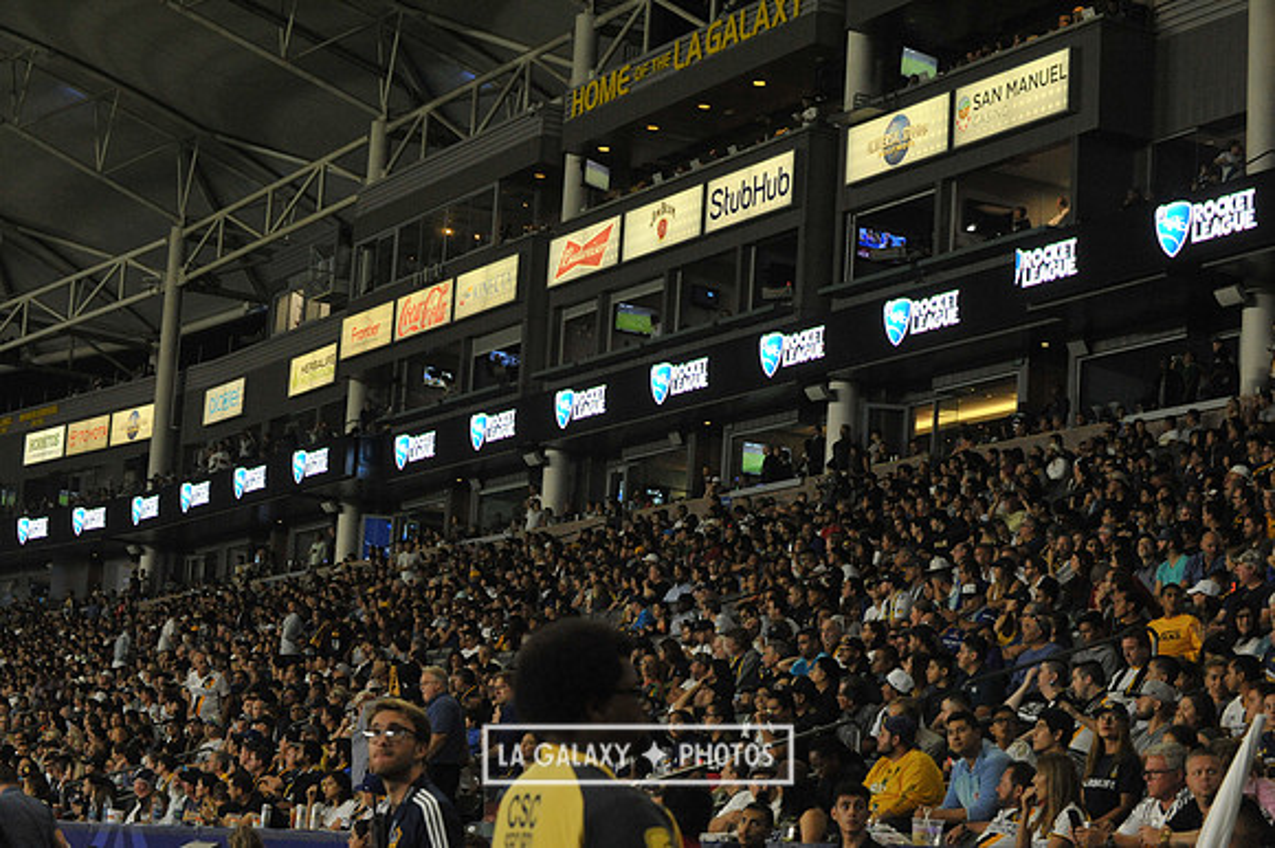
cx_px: 638
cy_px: 424
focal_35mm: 82
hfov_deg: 24.8
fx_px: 2902
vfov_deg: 16.6
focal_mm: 82
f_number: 8
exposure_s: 1/250
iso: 3200
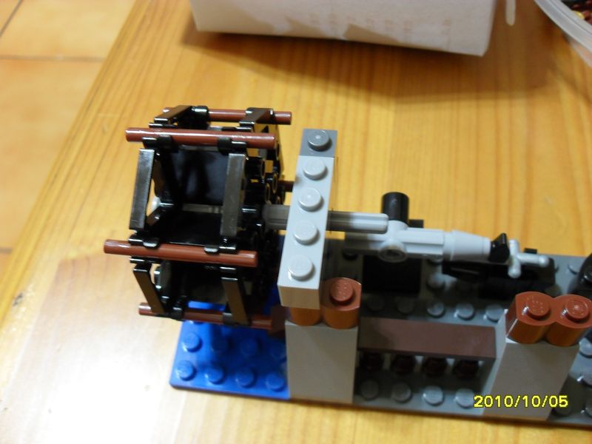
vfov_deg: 40.7
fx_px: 599
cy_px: 222
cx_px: 296
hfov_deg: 52.6
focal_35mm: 35
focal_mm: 6.2
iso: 200
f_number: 2.8
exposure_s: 1/8
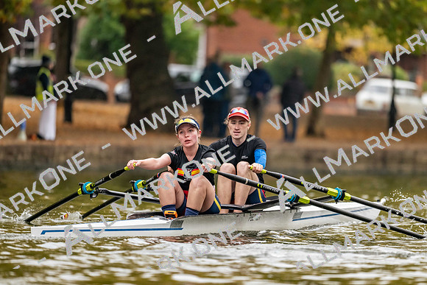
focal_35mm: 400
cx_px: 214
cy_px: 142
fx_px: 4745
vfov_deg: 3.4
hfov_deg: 5.2
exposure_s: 1/2500
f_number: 4.5
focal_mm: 400
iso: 3200
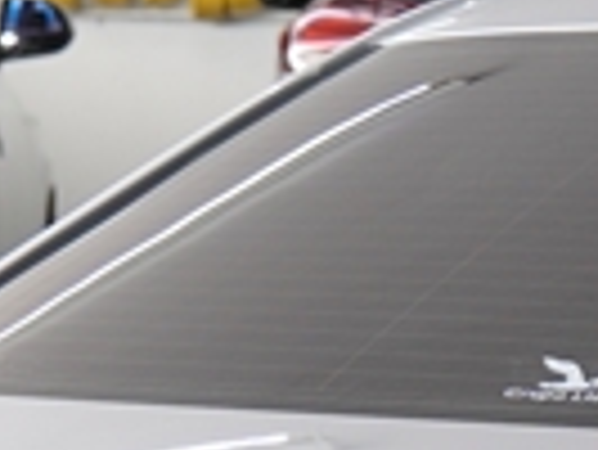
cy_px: 844
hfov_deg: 6.0
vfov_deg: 4.6
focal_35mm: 323
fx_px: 5580
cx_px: 1142
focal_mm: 29
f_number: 3.2
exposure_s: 1/60
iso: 200
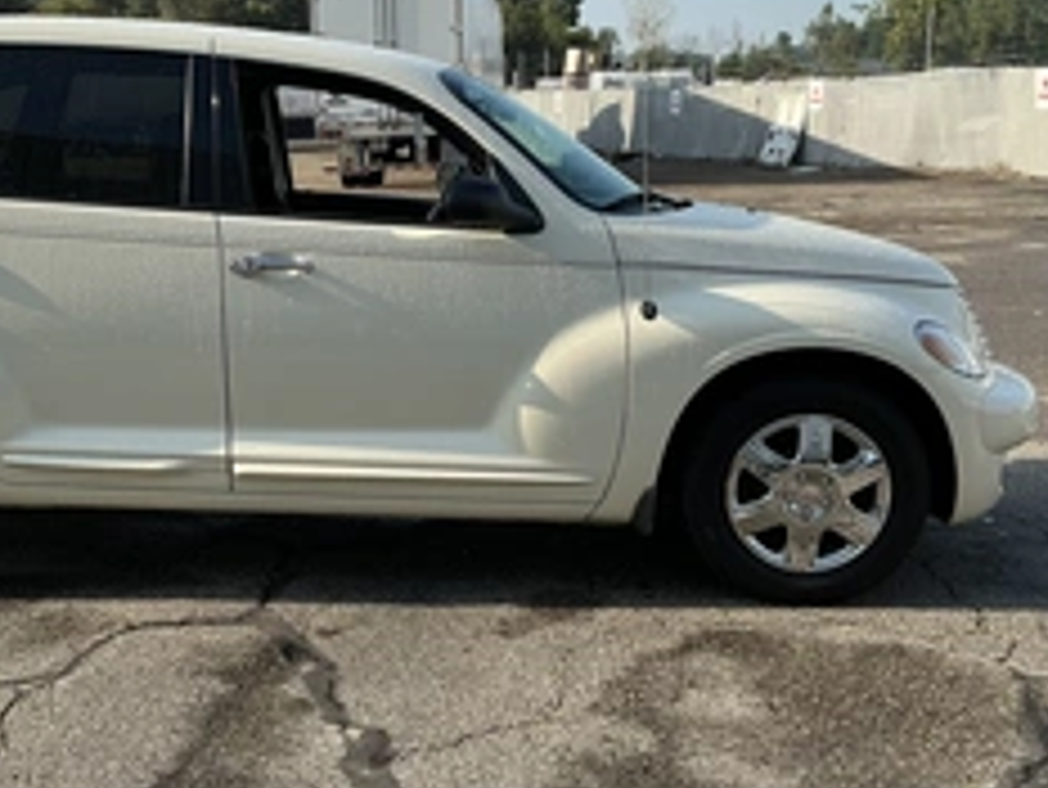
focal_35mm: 48
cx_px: 319
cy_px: 338
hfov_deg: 39.0
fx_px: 1454
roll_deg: -0.5
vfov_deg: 30.3
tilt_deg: -4.7
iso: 25
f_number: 1.8
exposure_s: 1/1195
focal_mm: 3
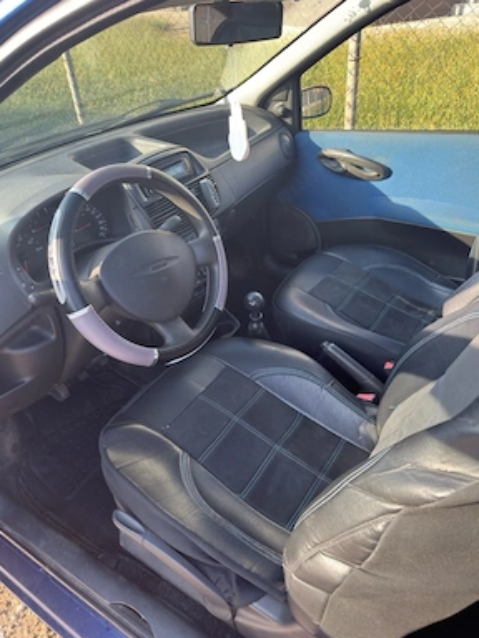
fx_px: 461
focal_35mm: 25
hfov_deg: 54.9
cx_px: 233
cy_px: 314
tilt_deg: -37.0
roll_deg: +5.8
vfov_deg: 69.4
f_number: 1.78
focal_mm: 6.76
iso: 80
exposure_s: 1/337
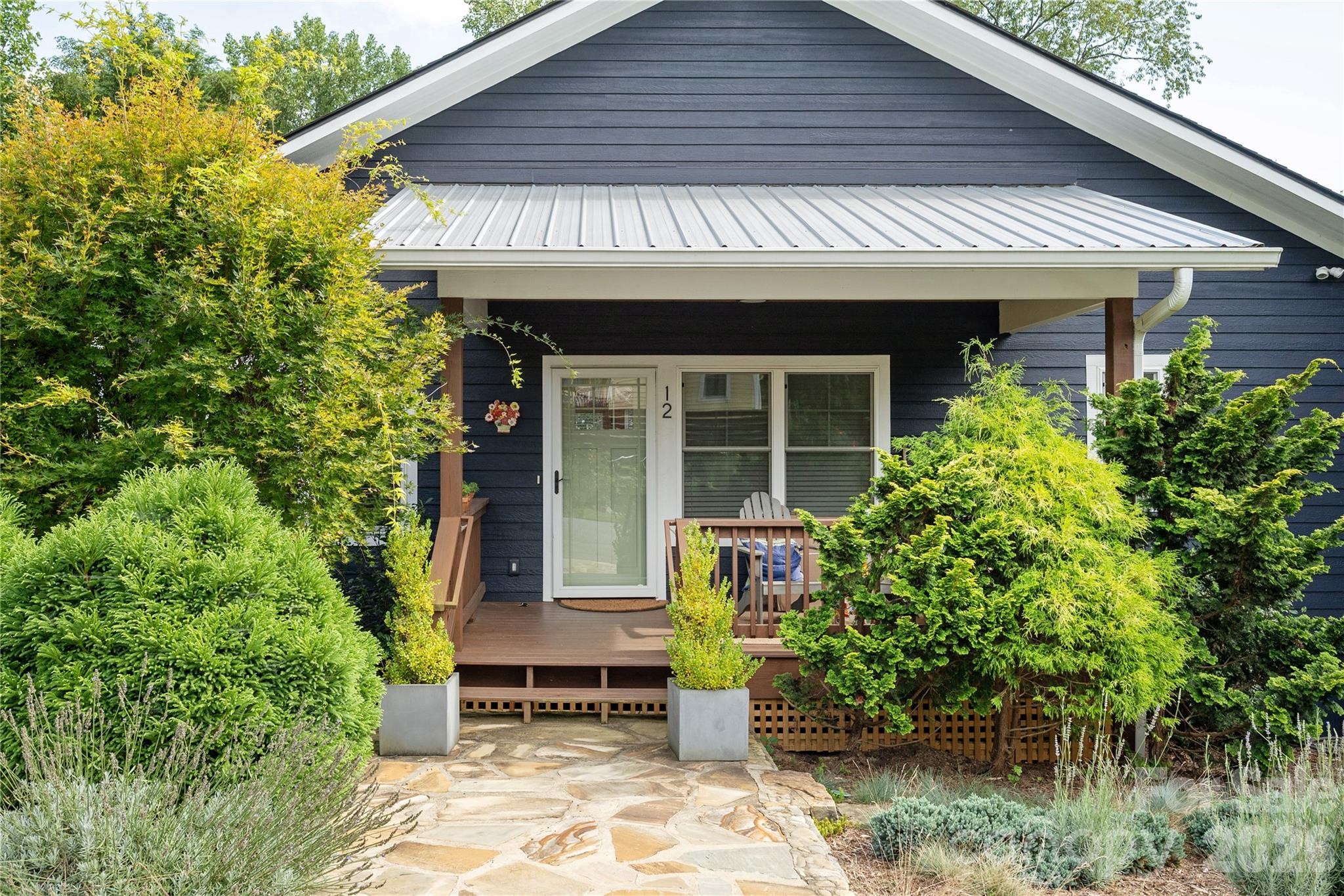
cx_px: 672
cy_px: 448
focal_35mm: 30
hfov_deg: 61.9
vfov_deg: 43.6
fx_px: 1120
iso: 320
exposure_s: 1/200
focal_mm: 30
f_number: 7.1
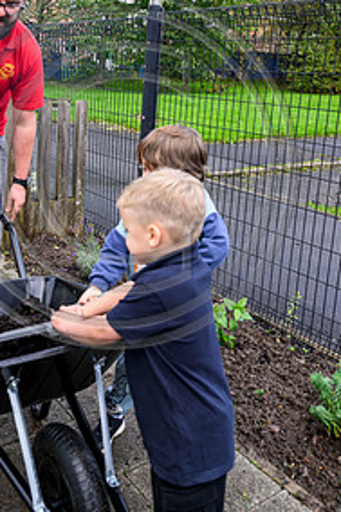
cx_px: 114
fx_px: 541
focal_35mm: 38
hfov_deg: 34.7
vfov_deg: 49.7
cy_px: 166
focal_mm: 24
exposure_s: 1/500
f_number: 4
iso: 500
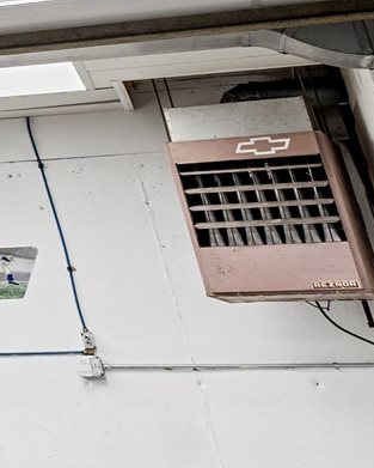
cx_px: -1090
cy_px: -297
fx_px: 1683
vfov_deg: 14.4
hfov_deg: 8.1
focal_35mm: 122
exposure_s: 1/1.25
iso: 100
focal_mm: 16.5
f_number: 8
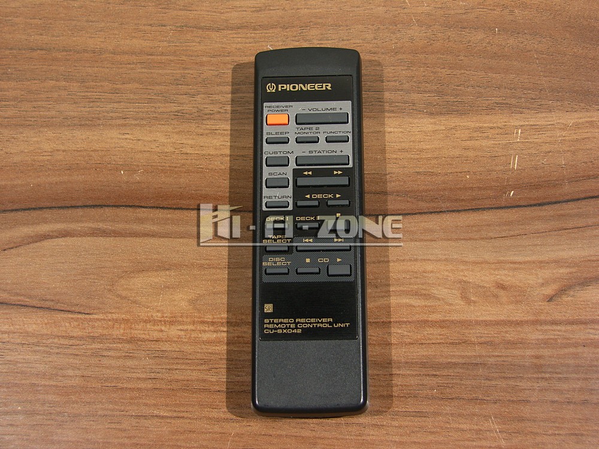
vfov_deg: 26.6
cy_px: 224
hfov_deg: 34.9
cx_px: 300
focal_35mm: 55
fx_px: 952
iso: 50
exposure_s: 1/60
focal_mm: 14.2
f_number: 2.8
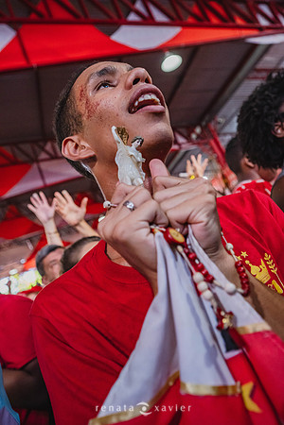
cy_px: 212
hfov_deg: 53.1
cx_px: 142
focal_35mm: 24
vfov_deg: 73.7
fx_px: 284
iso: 2000
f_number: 4
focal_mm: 24
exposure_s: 1/250
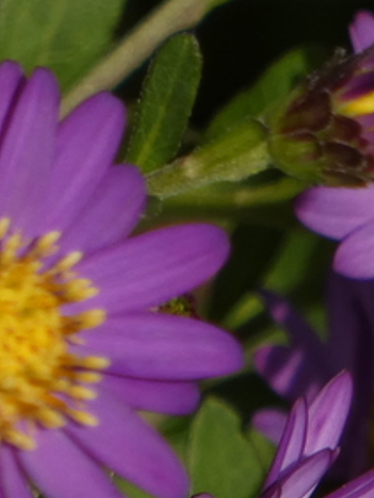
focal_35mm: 2877
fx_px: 41414
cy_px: 425
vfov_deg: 0.7
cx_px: 465
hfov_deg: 0.5
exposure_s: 1/200
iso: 80
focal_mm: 169.6
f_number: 5.6
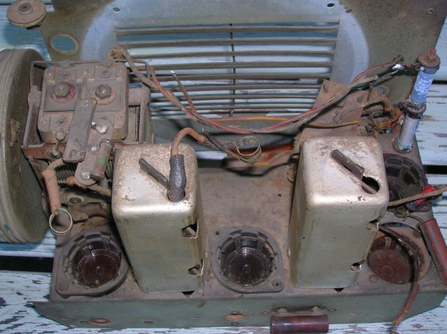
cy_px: 167
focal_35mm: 46
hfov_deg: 41.3
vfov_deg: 31.5
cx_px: 224
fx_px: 594
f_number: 5.4
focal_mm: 7.7
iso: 50
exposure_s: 1/60.1
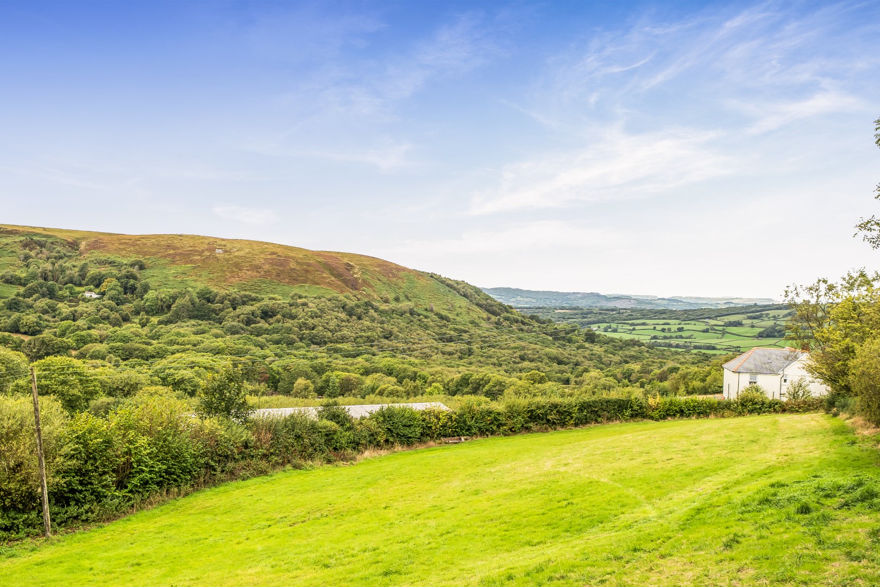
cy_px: 294
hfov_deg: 55.8
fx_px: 831
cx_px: 440
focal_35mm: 34
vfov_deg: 38.9
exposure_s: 1/160
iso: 400
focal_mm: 23
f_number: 8
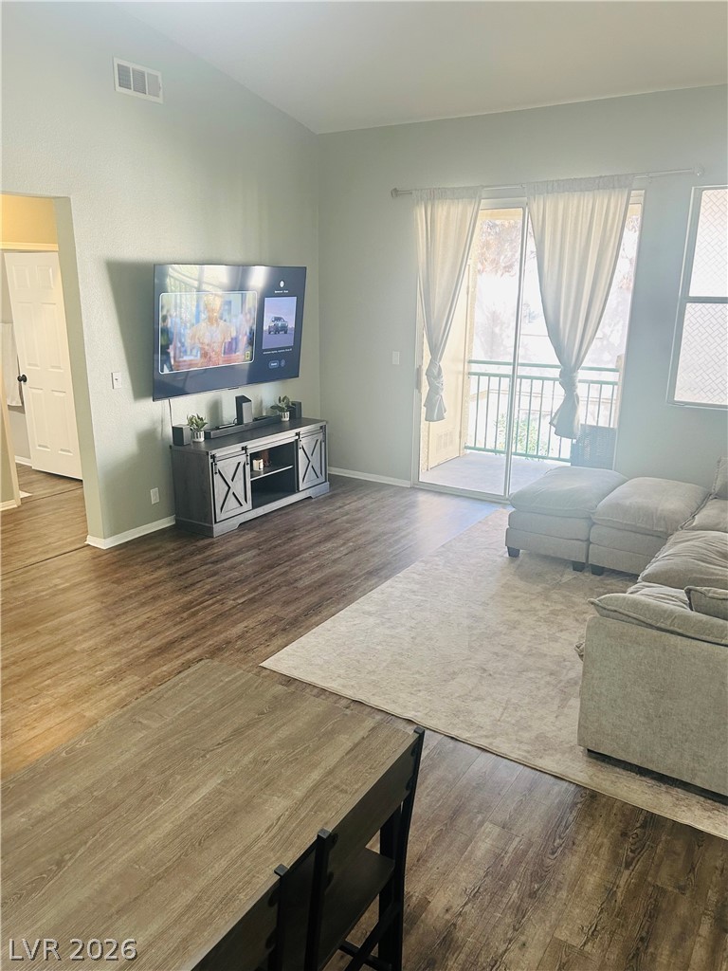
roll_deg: +0.3
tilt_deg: -16.0
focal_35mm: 26
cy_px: 486
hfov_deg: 53.1
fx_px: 729
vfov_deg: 67.3
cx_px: 364
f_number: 1.5
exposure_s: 1/120
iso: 125
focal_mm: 5.7
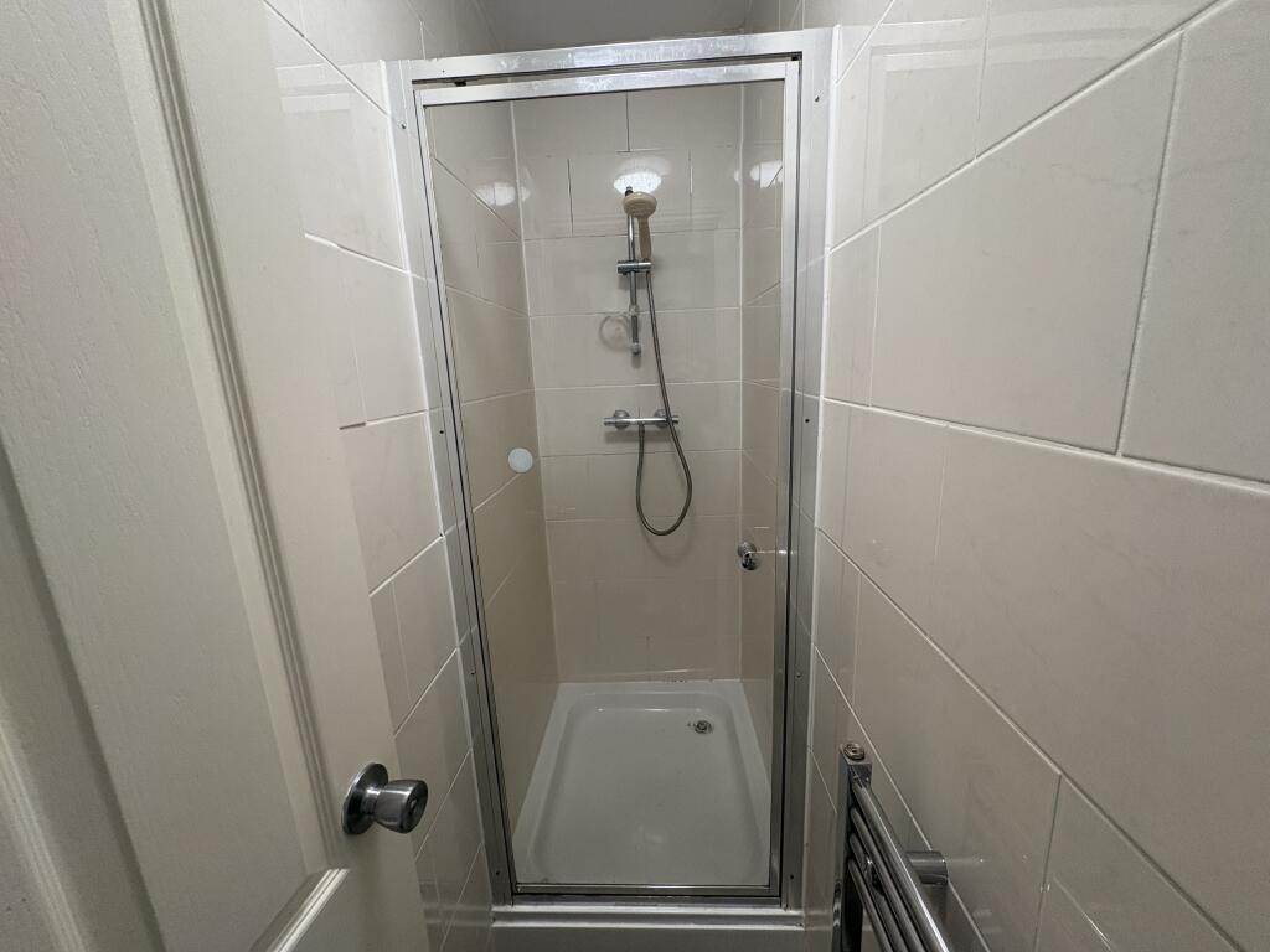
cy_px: 476
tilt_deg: -11.7
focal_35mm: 14
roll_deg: +3.1
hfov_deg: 102.1
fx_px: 514
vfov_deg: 85.7
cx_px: 635
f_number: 2.2
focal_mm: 2.22
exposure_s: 1/100
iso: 200
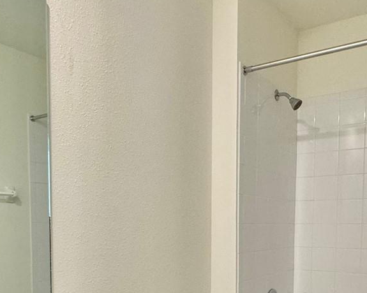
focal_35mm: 38
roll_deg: +0.4
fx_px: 413
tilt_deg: -4.4
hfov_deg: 47.9
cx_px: 195
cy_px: 252
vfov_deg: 37.1
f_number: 2.2
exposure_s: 1/60
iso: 200
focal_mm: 2.22
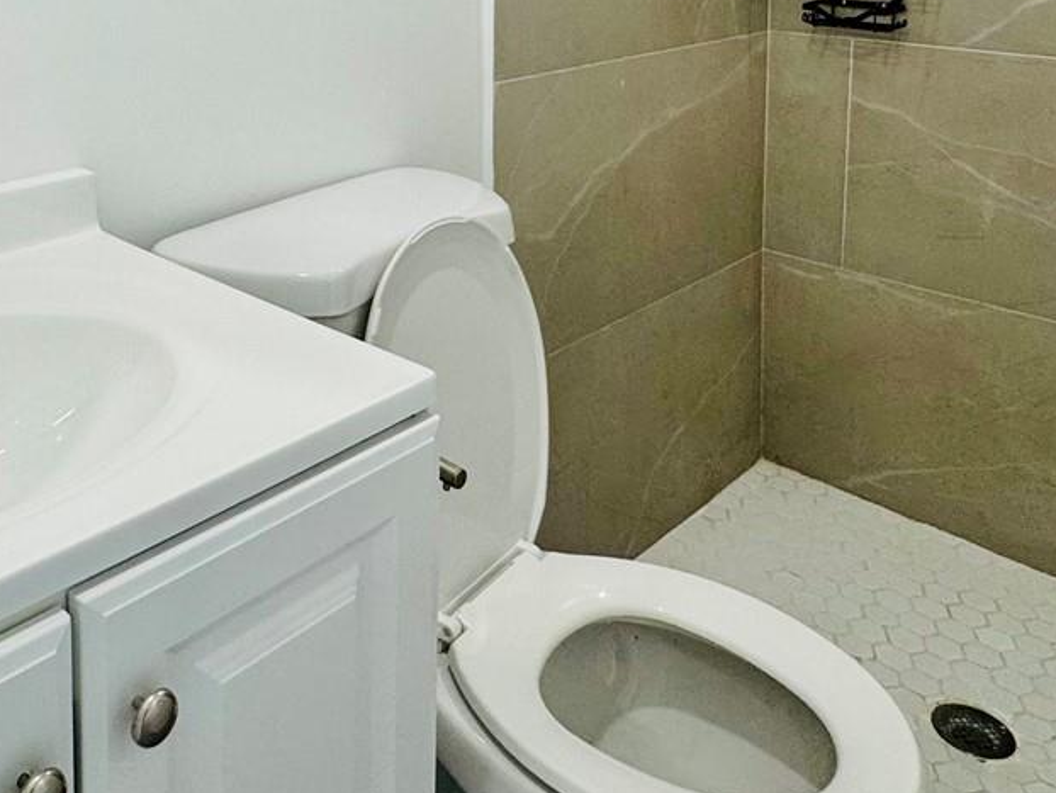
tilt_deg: -5.4
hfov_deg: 49.6
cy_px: -14
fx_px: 1099
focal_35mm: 36
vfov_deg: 35.6
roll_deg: +0.0
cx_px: 287
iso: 160
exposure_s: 1/120
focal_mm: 2.22
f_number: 2.2
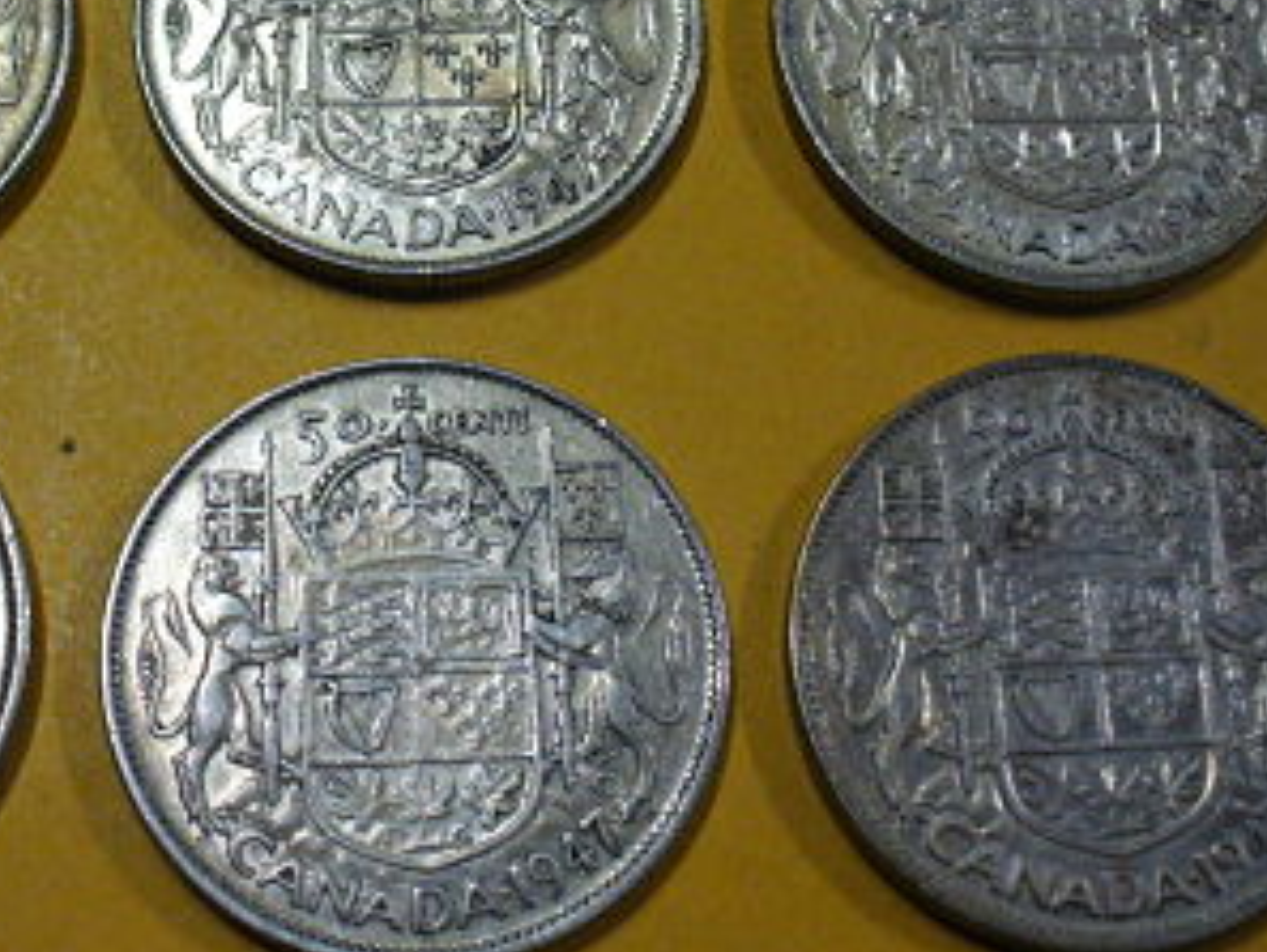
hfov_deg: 31.9
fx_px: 2197
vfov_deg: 24.3
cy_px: 295
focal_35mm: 60
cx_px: 422
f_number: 2.8
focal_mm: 6.1
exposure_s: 1/13
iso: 200
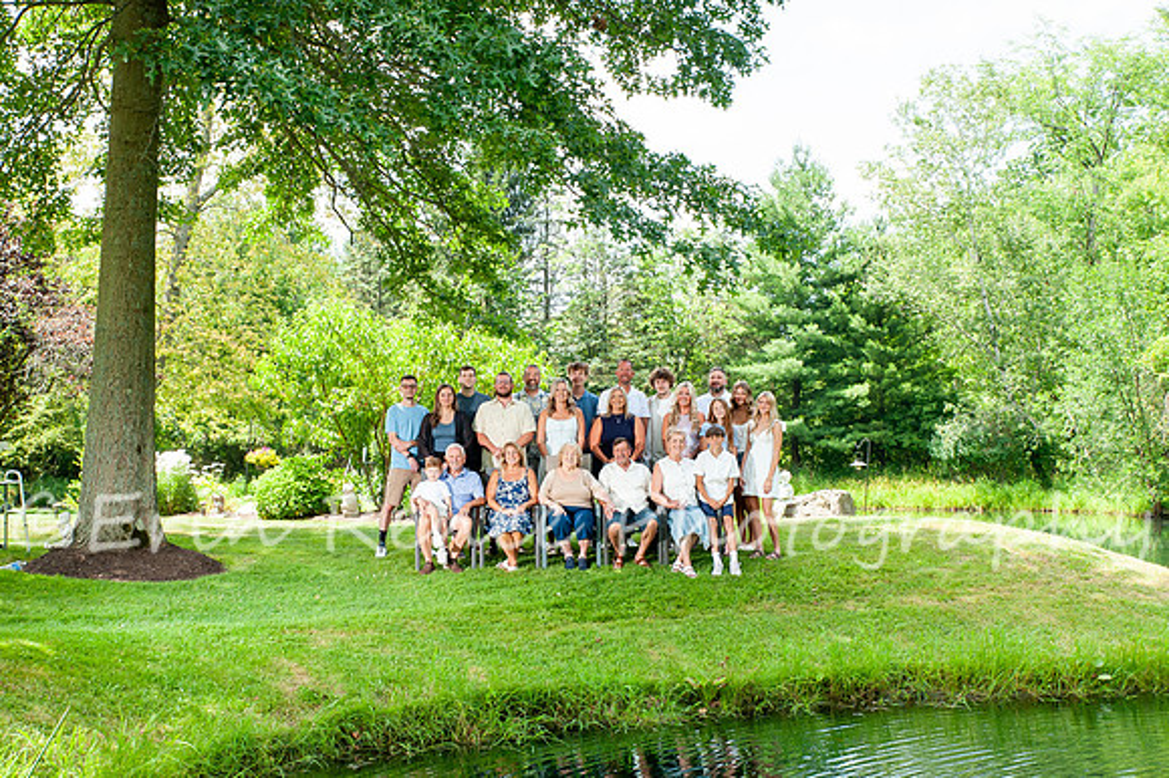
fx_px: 1505
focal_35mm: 46
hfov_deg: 42.4
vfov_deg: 29.0
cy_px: 367
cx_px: 651
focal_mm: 40
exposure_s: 1/160
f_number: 14
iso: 800
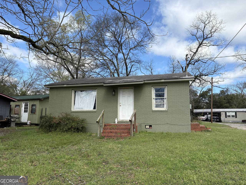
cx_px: 123
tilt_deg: +8.5
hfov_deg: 67.3
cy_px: 92
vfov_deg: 53.1
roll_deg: +0.9
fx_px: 185
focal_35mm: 26
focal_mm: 5.96
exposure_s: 1/2208
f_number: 1.6
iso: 50
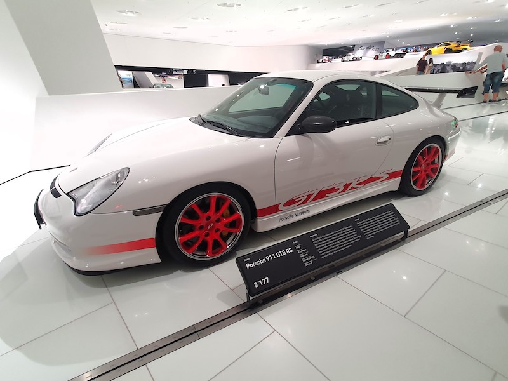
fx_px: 191
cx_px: 254
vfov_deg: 89.9
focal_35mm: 13
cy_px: 190
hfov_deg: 106.2
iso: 125
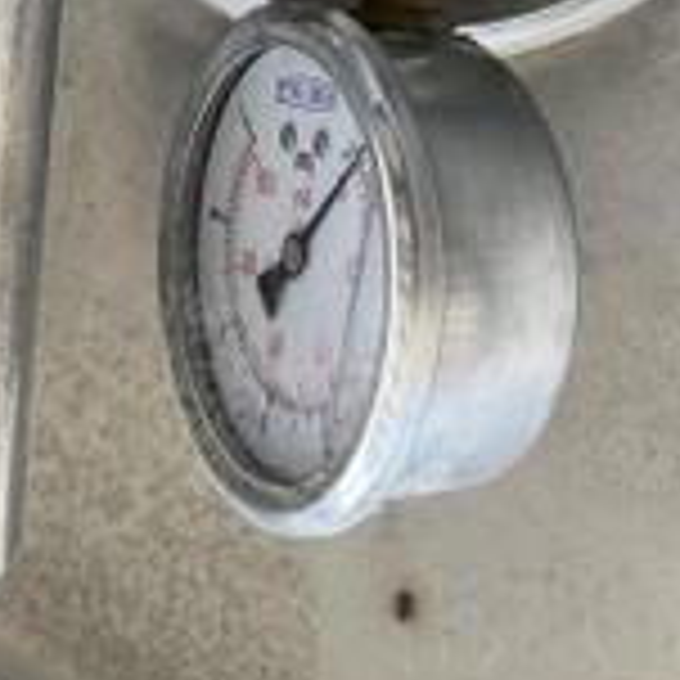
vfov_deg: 19.8
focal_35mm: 78
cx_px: 317
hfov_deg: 22.2
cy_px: -275
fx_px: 1734
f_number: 1.8
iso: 25
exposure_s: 1/122
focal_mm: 3
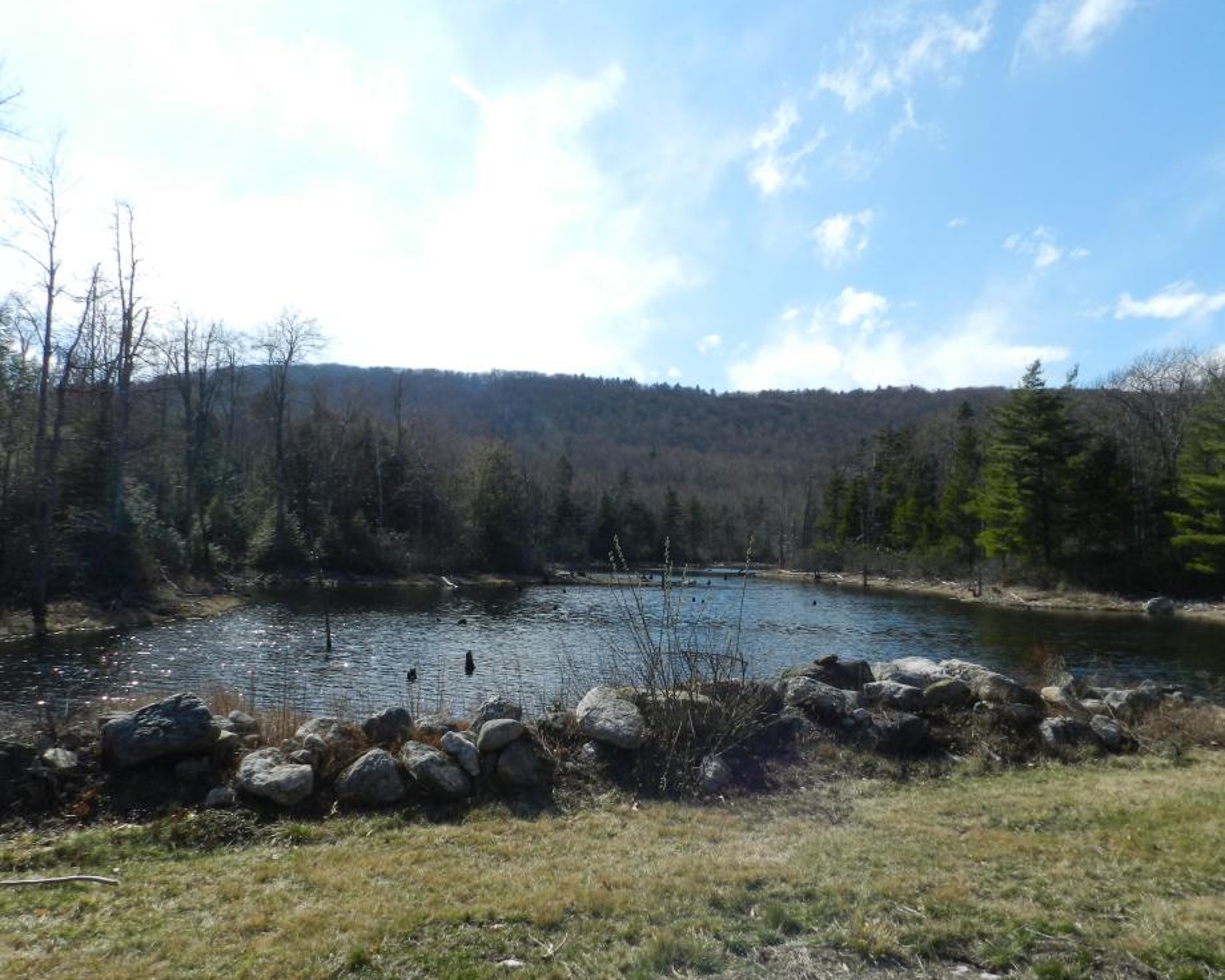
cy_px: 505
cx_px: 575
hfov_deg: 68.0
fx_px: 906
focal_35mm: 25
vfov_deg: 56.8
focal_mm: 4
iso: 160
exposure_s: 1/1000
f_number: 4.5
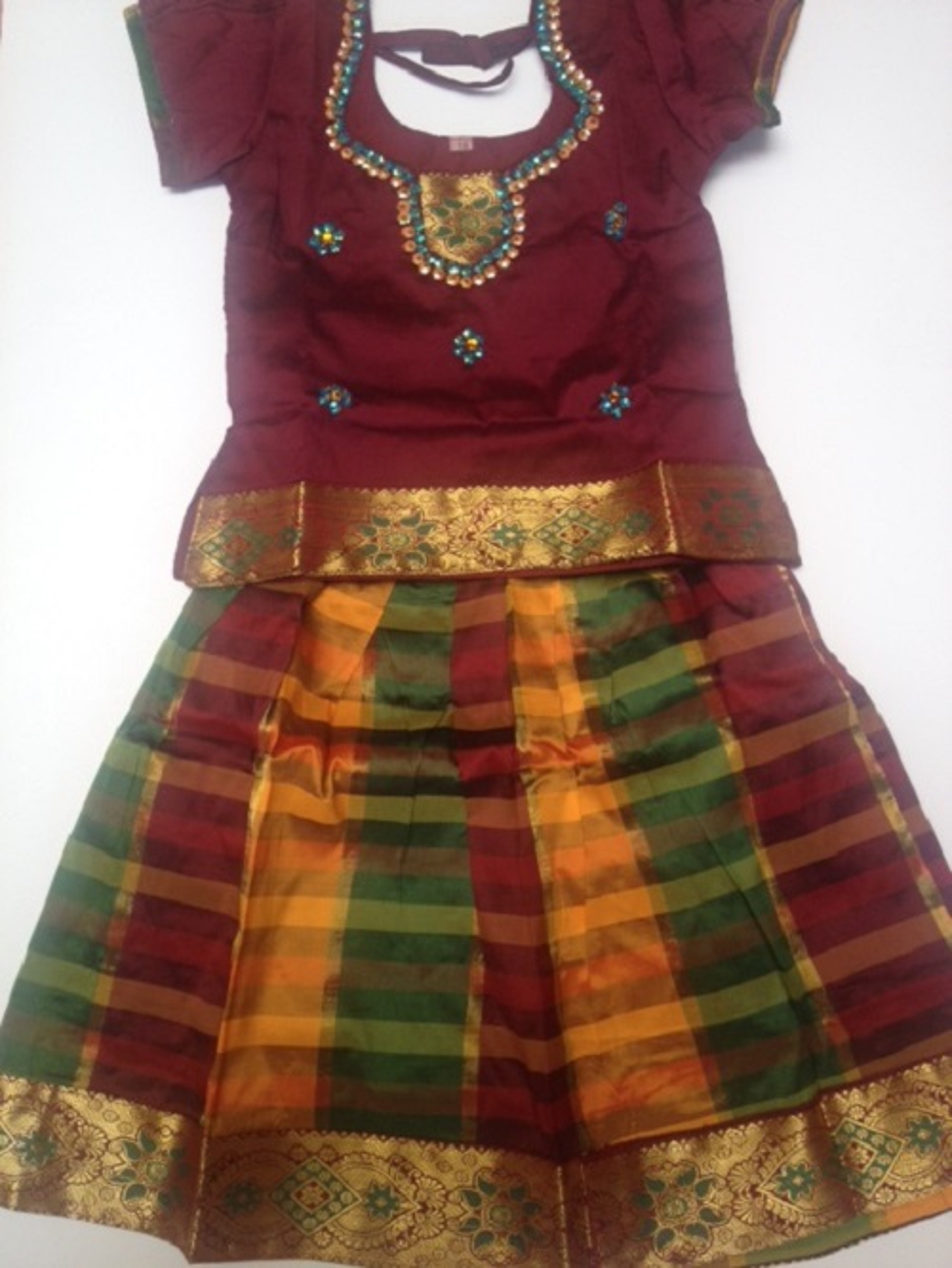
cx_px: 476
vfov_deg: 52.6
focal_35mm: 35
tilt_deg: -80.1
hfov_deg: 40.7
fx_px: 1283
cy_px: 634
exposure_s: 1/120
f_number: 2.4
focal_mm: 4.28
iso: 64
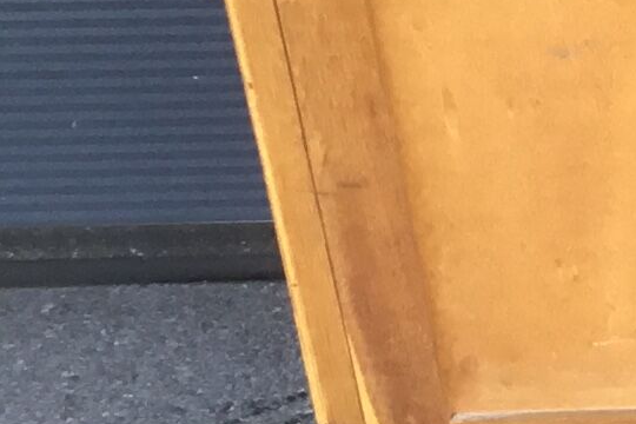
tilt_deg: -25.5
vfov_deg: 7.0
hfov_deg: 9.0
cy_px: 126
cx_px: 1733
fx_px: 3445
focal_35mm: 195
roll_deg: -0.3
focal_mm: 3.3
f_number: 2.4
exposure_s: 1/100
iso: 32
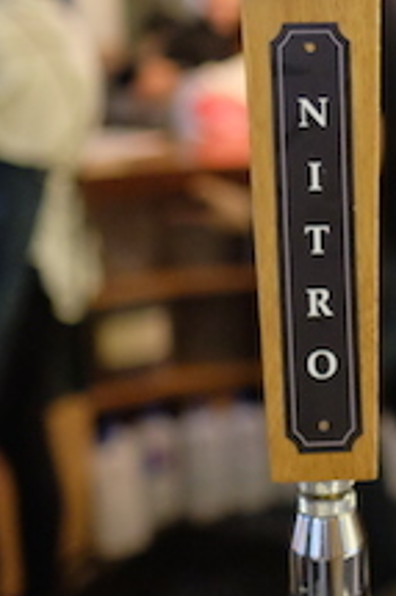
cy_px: 97
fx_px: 1107
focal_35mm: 67
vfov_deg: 29.2
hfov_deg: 18.7
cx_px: 532
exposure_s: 1/80
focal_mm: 16
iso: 4000
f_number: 1.4
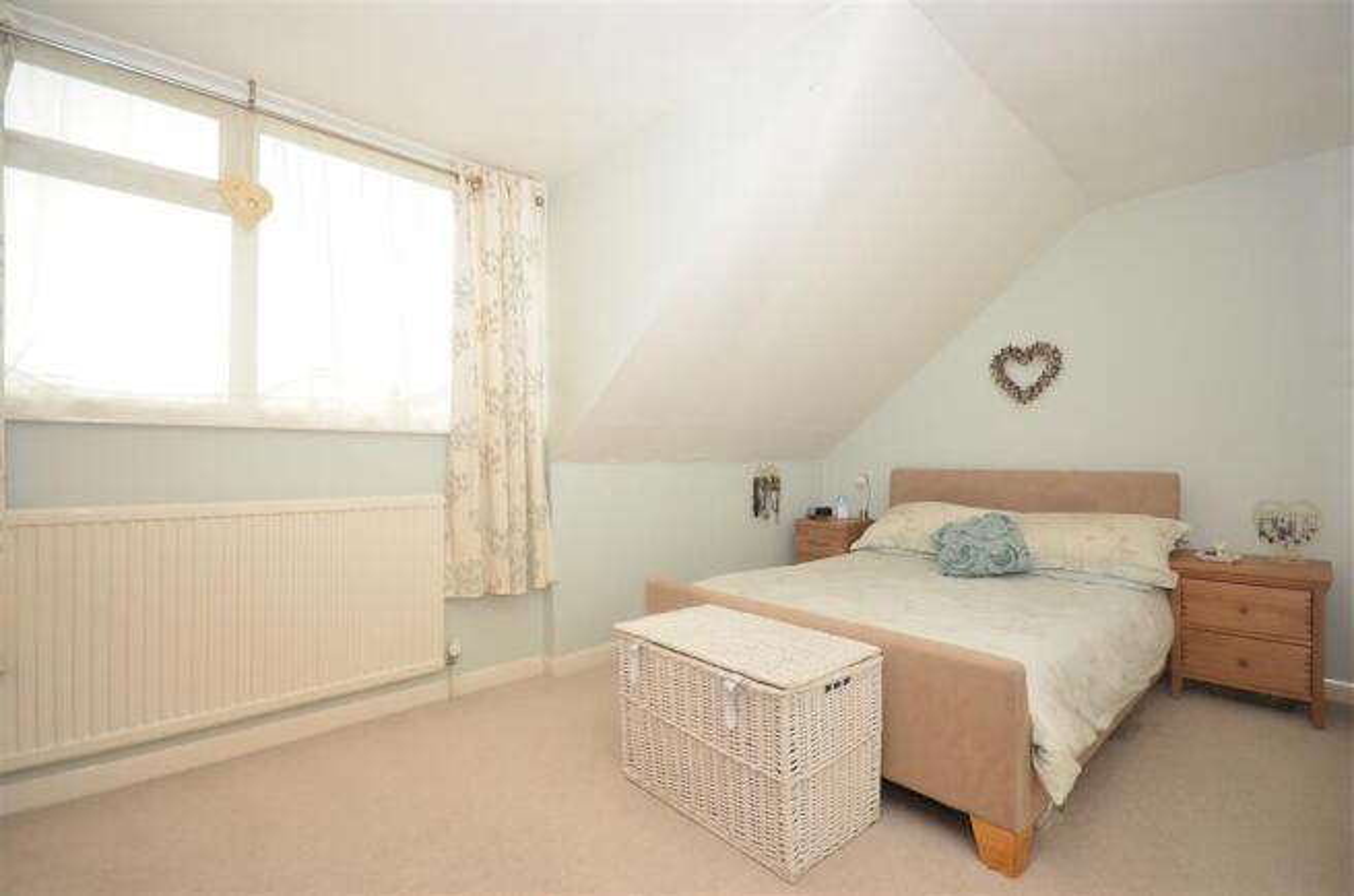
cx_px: 677
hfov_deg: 92.6
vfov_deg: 69.4
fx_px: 647
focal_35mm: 17
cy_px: 448
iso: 640
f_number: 5.6
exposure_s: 1/40
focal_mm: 11.5
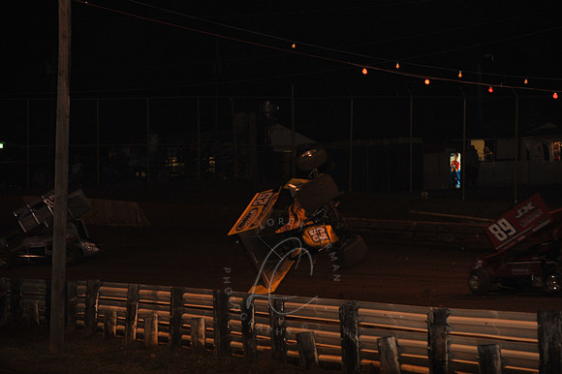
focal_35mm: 185
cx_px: 281
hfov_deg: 11.1
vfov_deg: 7.4
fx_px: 2886
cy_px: 187
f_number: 6.3
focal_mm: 185
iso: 1250
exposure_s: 1/320
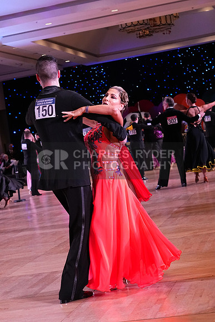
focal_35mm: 82
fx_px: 734
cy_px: 161
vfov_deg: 24.8
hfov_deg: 16.7
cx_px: 108
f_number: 5.6
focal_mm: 55
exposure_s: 1/320
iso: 3200
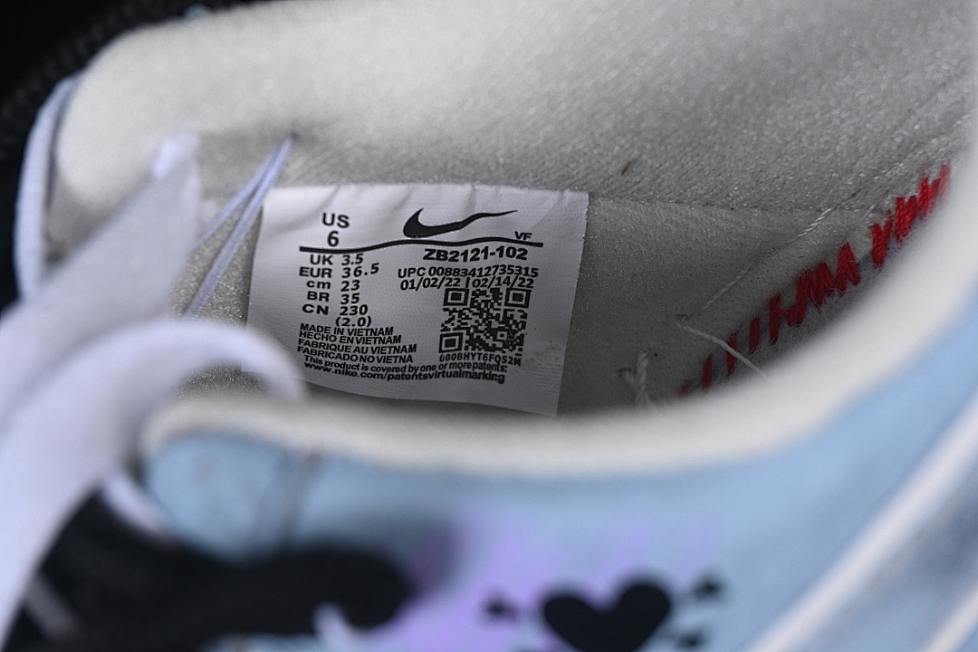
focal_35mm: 75
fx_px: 2037
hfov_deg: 27.0
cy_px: 326
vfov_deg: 18.2
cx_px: 489
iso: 160
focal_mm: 50
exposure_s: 1/60
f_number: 7.1
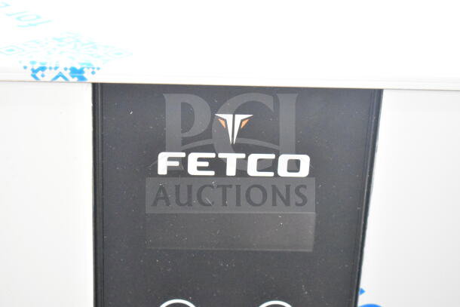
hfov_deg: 26.0
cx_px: 230
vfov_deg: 17.5
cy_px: 154
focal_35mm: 78
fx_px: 997
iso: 20000
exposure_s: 1/80
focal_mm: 52
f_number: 5.6
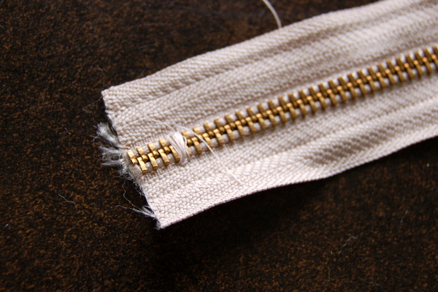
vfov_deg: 25.8
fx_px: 639
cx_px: 219
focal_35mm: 52
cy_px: 146
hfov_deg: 37.9
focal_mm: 35
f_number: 4.8
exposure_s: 1/80
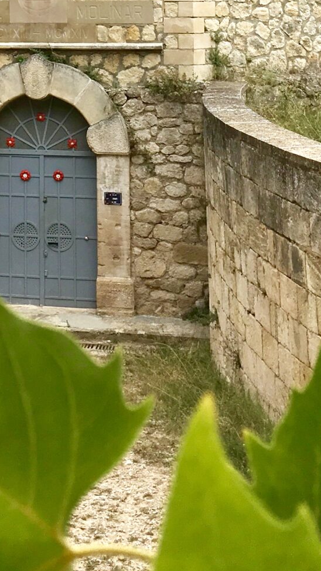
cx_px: -28
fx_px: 1256
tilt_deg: +4.5
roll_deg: -0.4
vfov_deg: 23.4
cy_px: -110
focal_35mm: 83
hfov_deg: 14.3
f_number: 2.2
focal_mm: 4.15
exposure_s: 1/430
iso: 25
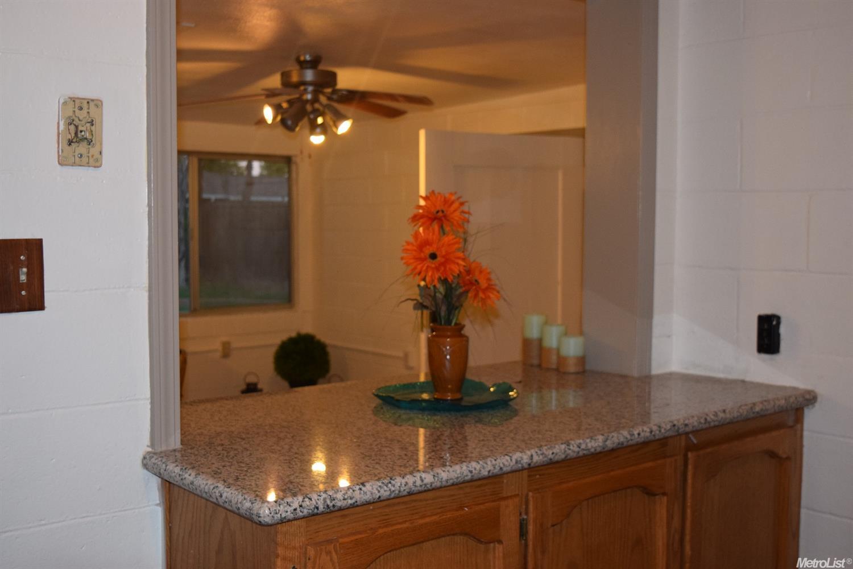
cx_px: 426
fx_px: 995
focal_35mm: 42
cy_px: 284
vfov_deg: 31.9
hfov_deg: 46.4
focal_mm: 28
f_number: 5
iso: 800
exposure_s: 1/100
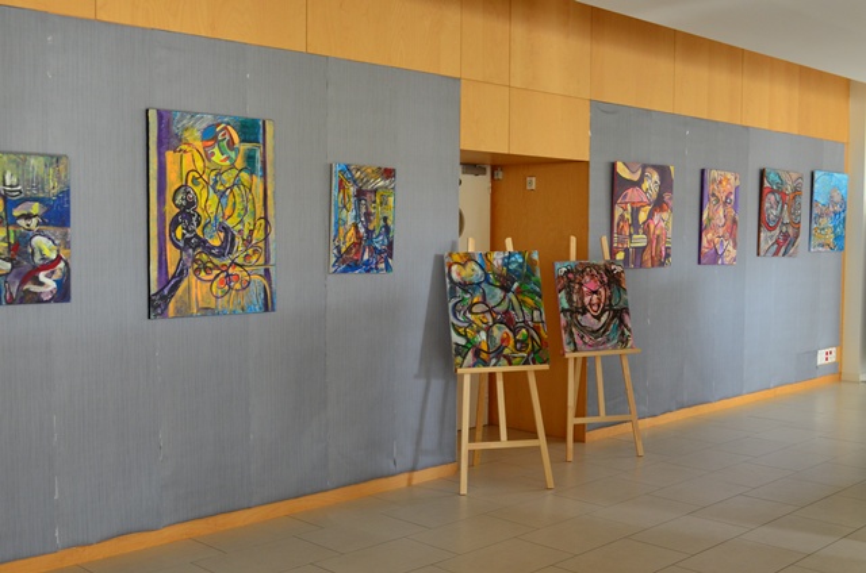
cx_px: 433
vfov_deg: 31.8
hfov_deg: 46.5
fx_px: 1008
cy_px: 286
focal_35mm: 42
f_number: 8
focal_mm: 28
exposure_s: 1/15
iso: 560
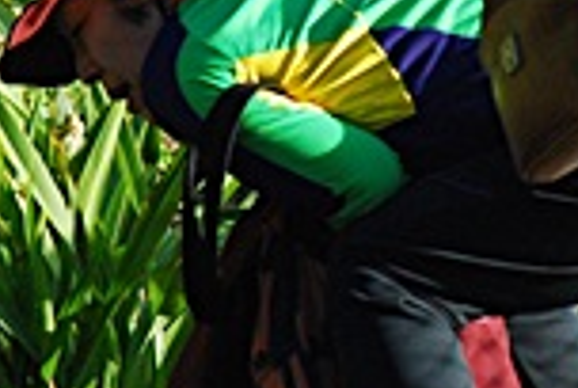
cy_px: 57
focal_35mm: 792
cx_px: 430
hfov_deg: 2.6
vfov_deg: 1.7
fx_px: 12741
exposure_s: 1/400
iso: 400
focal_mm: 100
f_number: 5.6
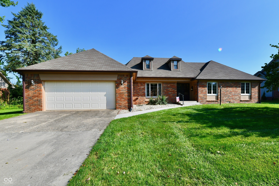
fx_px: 108
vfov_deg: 81.2
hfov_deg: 104.3
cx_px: 140
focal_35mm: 14
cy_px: 93
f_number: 13
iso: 640
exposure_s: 1/640
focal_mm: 14
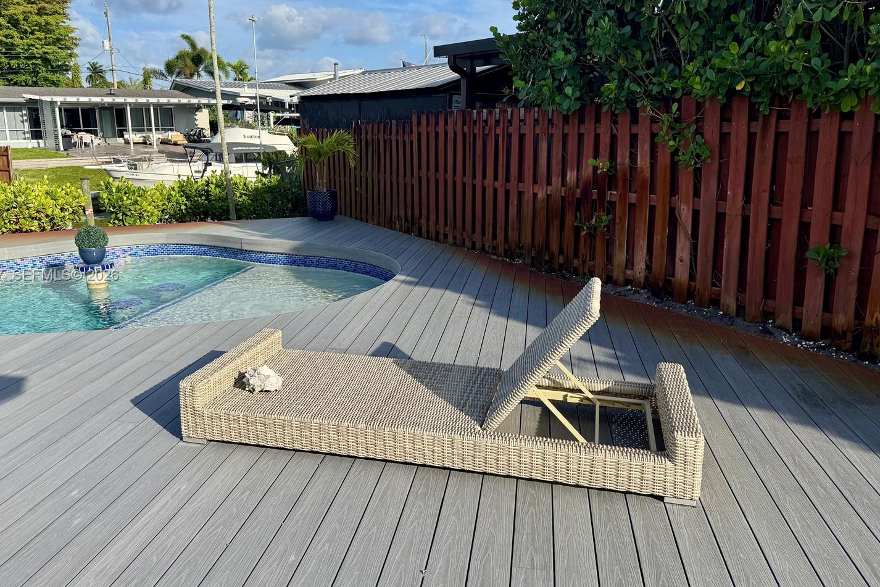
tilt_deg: -12.6
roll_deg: +1.1
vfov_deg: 46.4
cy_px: 276
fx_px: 684
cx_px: 420
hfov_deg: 65.4
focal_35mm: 28
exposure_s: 1/3802
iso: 80
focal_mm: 6.76
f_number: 1.78
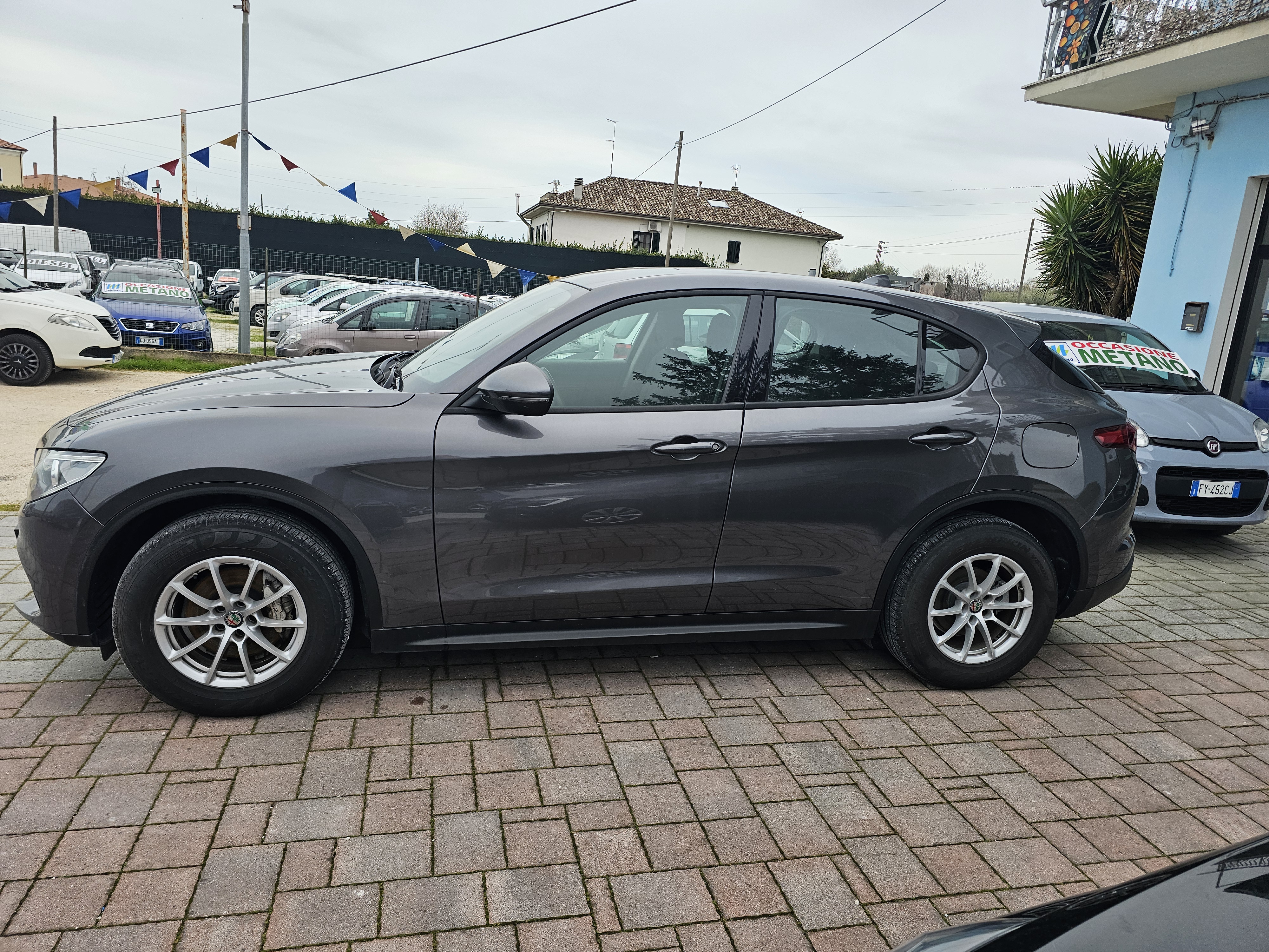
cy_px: 476
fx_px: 843
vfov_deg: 58.9
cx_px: 634
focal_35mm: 23
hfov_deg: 73.9
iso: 40
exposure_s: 1/180
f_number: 1.7
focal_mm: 6.3
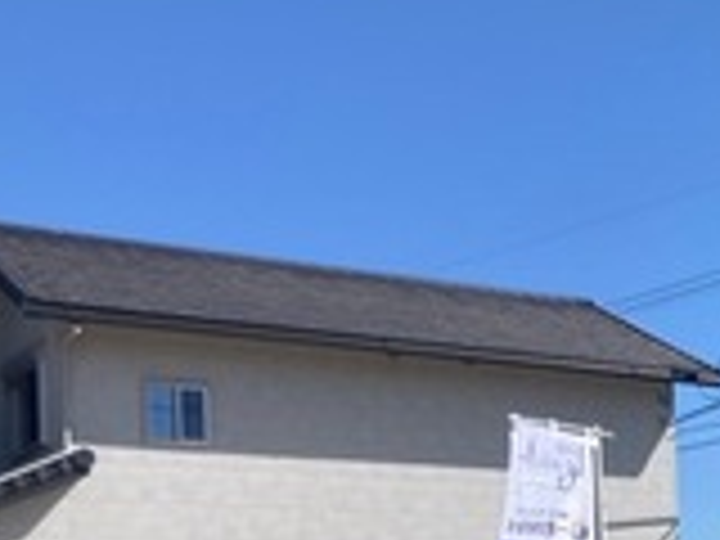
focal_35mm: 84
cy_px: 670
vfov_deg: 16.7
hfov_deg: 20.9
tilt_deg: +2.2
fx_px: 1747
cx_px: 963
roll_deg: +0.5
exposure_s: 1/2315
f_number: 1.8
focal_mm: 3.99
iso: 20
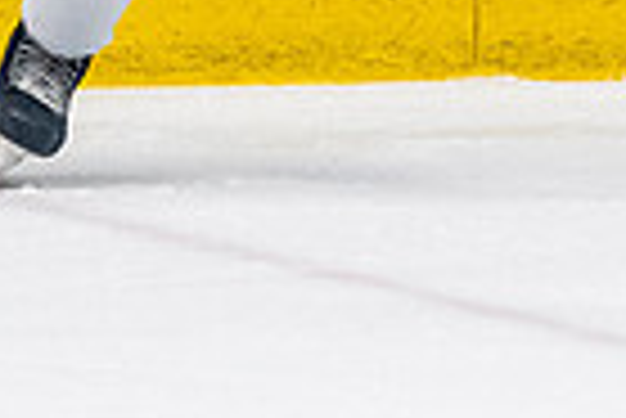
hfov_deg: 1.8
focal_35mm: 1121
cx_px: 383
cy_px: -568
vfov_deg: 1.2
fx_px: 19513
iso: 1400
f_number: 2.8
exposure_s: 1/640
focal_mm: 105
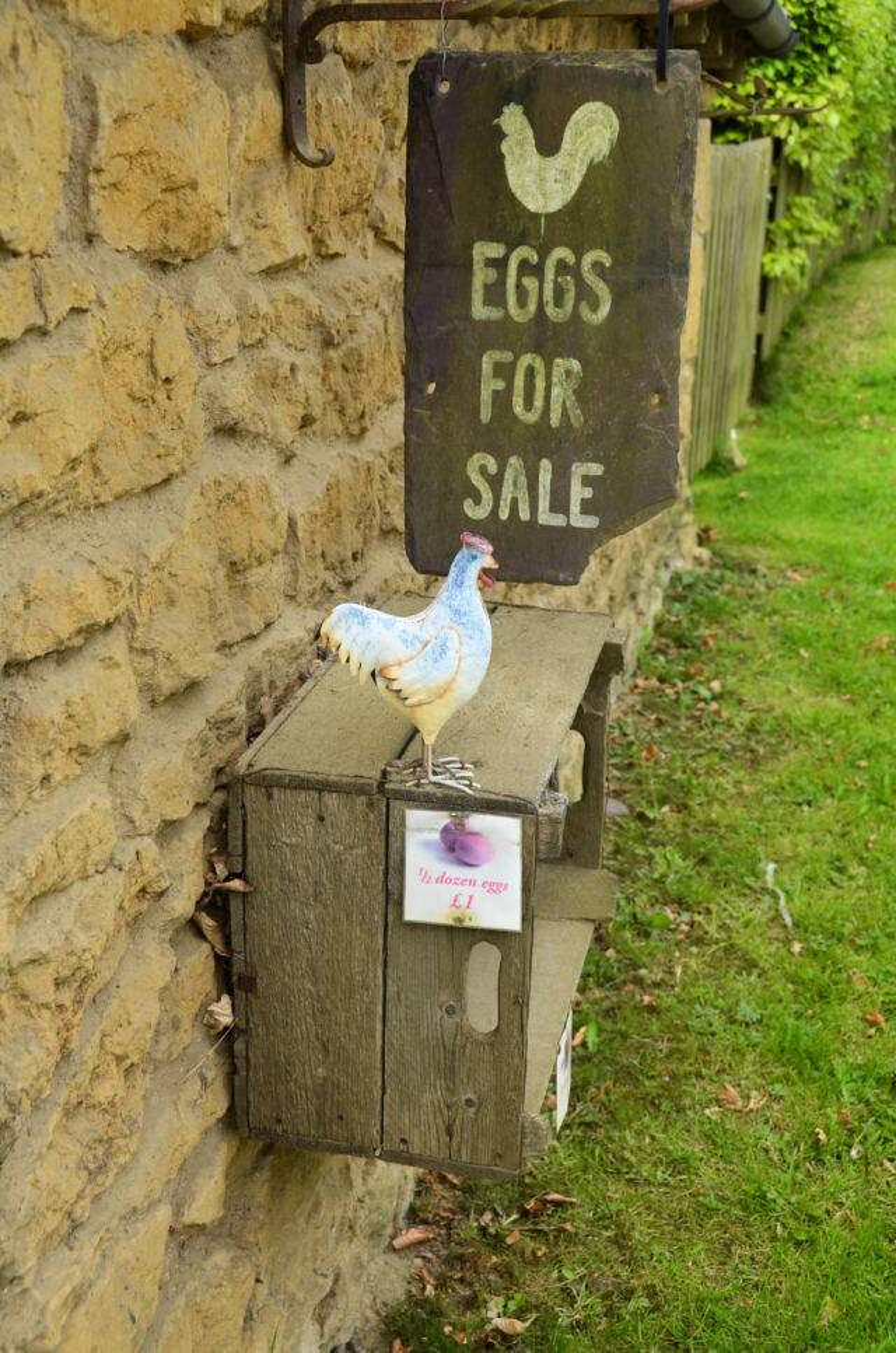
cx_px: 448
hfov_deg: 28.8
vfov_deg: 42.4
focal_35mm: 46
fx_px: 1743
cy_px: 676
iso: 200
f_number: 7.1
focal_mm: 31
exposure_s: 1/320
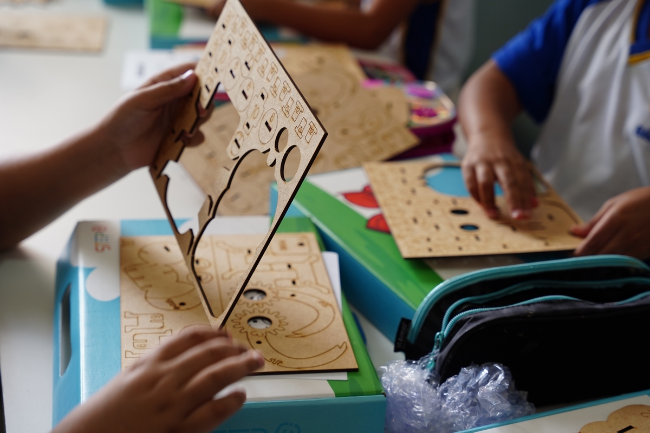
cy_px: 216
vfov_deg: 19.5
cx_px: 325
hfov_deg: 28.8
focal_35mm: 70
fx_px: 1264
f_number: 4.5
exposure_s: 1/100
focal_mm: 70
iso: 320
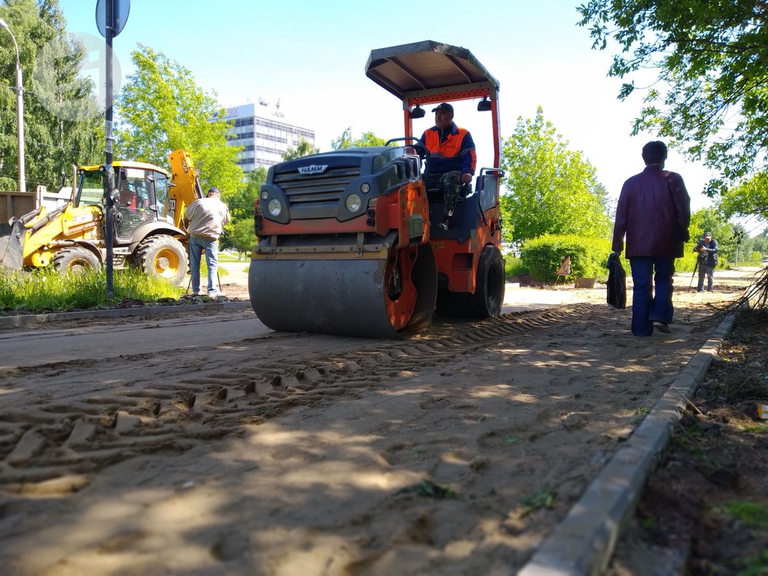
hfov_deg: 67.3
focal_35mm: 26
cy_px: 288
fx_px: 577
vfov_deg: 53.1
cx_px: 384
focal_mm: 3.82
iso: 125
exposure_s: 1/100
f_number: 2.2
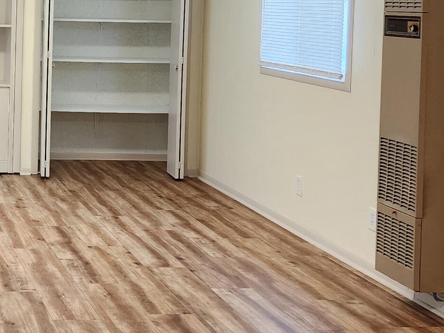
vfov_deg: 19.5
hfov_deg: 24.4
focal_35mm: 74
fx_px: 949
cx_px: -52
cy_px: 29
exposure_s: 1/120
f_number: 1.8
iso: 250
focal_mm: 6.4
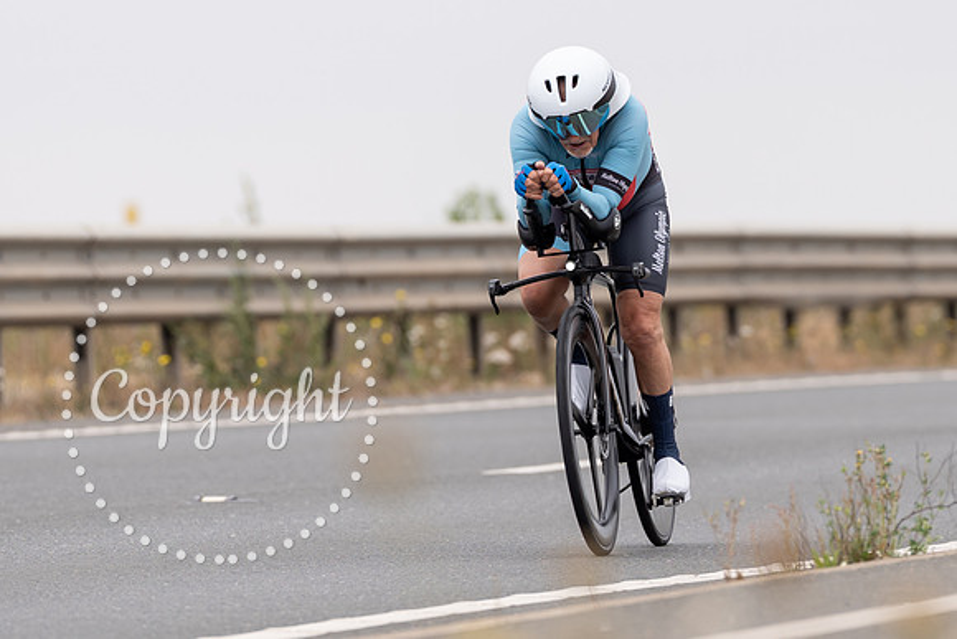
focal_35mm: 432
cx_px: 564
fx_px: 11494
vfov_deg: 3.2
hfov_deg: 4.8
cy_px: 262
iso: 100
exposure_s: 1/800
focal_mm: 200
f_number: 3.2
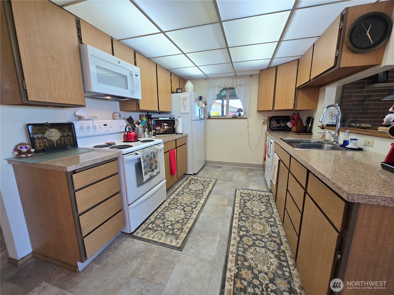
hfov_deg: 106.2
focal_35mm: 13
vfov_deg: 89.9
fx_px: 148
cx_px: 197
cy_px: 148
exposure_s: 1/60
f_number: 2.2
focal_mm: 2.2
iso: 64
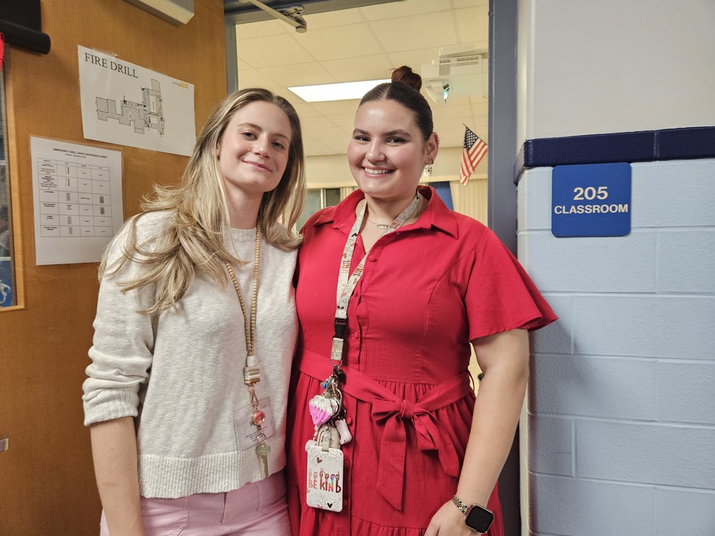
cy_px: 268
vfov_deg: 58.9
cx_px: 358
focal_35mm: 23
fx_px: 475
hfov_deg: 73.9
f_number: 1.8
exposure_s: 1/120
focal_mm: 5.4
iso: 500
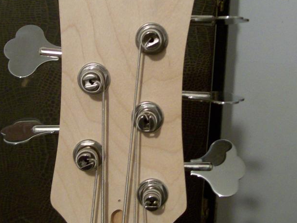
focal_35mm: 60
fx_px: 515
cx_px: 142
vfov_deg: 24.4
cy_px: 94
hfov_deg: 32.2
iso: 160
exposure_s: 1/8
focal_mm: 6
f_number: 2.7
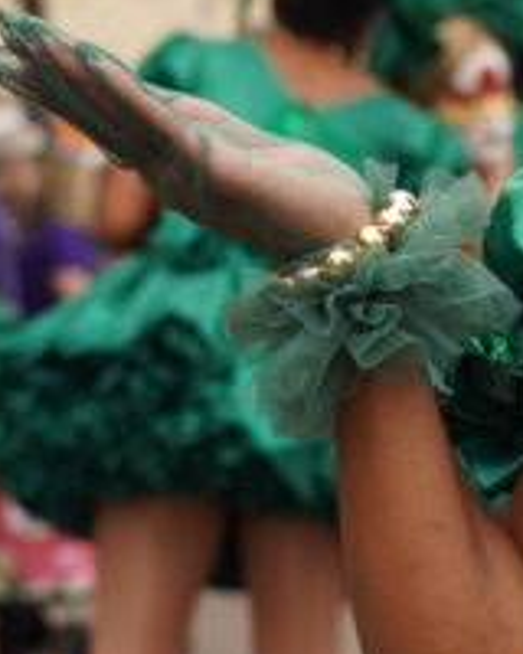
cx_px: 932
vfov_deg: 9.9
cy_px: 281
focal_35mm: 195
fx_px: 3773
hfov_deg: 7.7
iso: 500
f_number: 2.8
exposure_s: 1/1250
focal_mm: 36
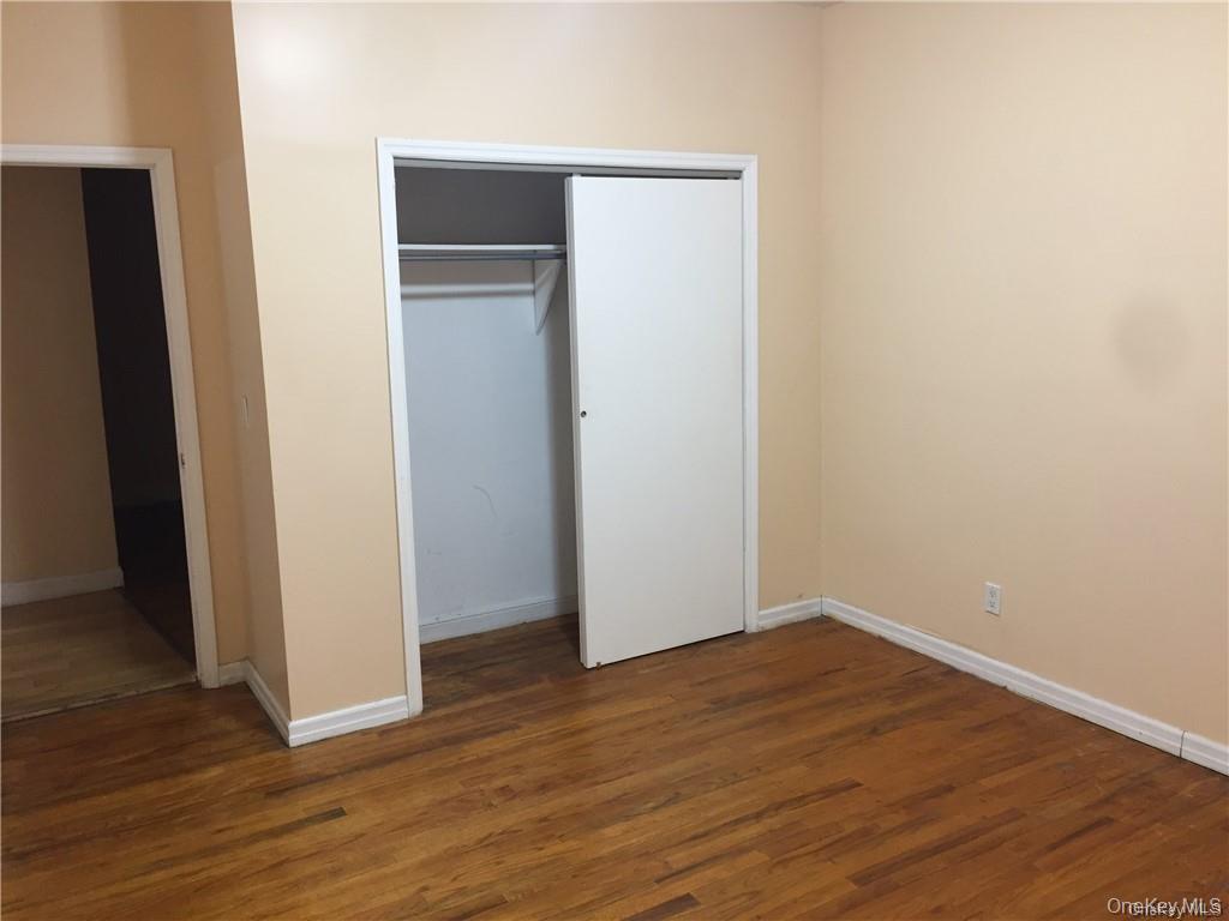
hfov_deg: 61.7
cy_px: 460
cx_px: 614
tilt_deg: -9.1
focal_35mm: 29
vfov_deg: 48.2
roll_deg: +0.8
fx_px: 1030
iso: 80
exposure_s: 1/30
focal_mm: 4.15
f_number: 2.2
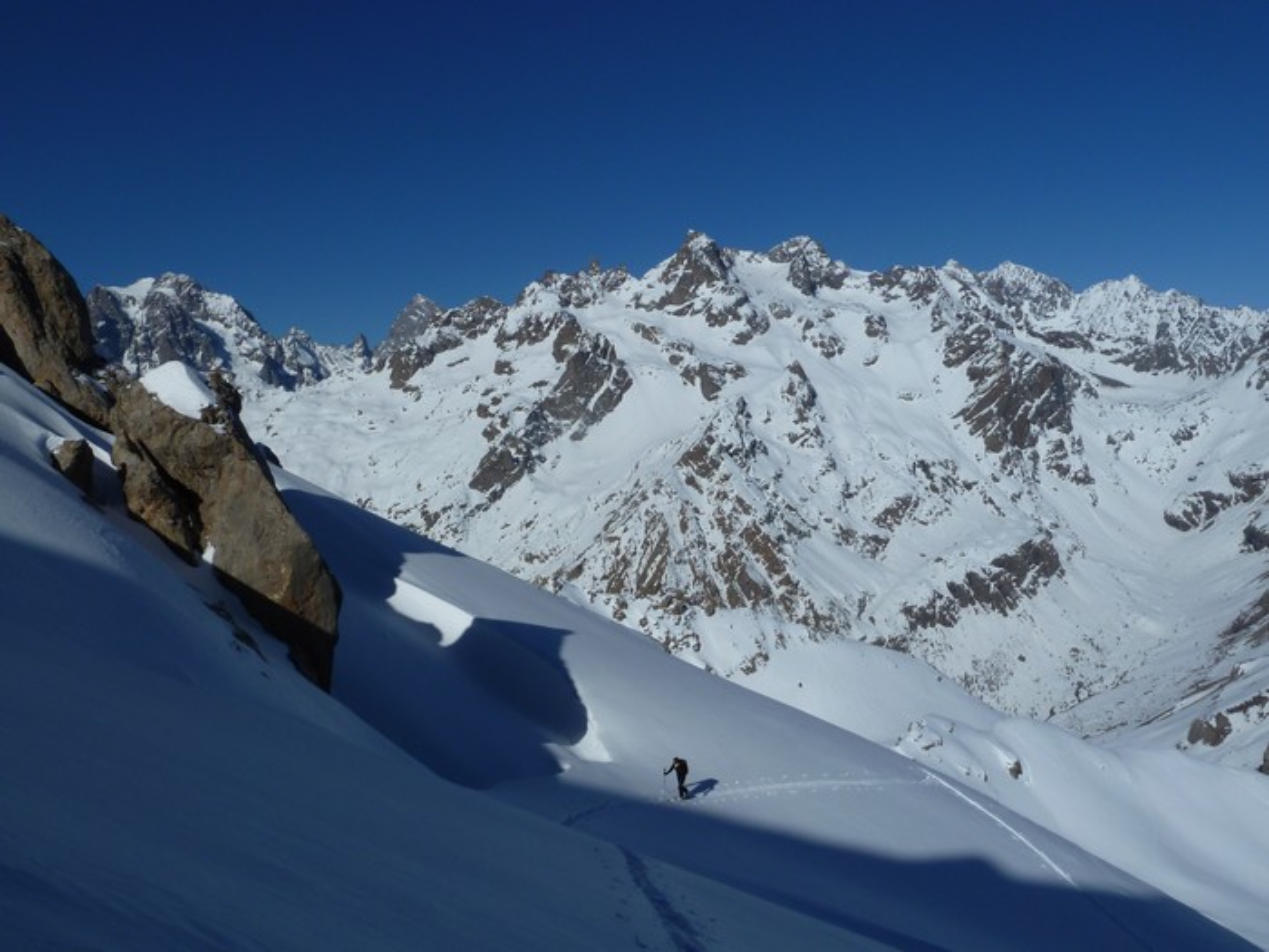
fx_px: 1100
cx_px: 634
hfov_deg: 60.0
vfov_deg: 46.8
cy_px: 476
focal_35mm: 30
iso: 80
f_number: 6.3
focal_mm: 5
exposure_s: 1/1300
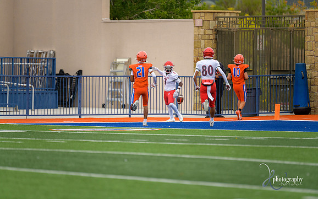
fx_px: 2660
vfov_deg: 4.3
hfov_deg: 6.8
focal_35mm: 307
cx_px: 159
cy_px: 97
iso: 360
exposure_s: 1/1000
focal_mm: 300
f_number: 2.8
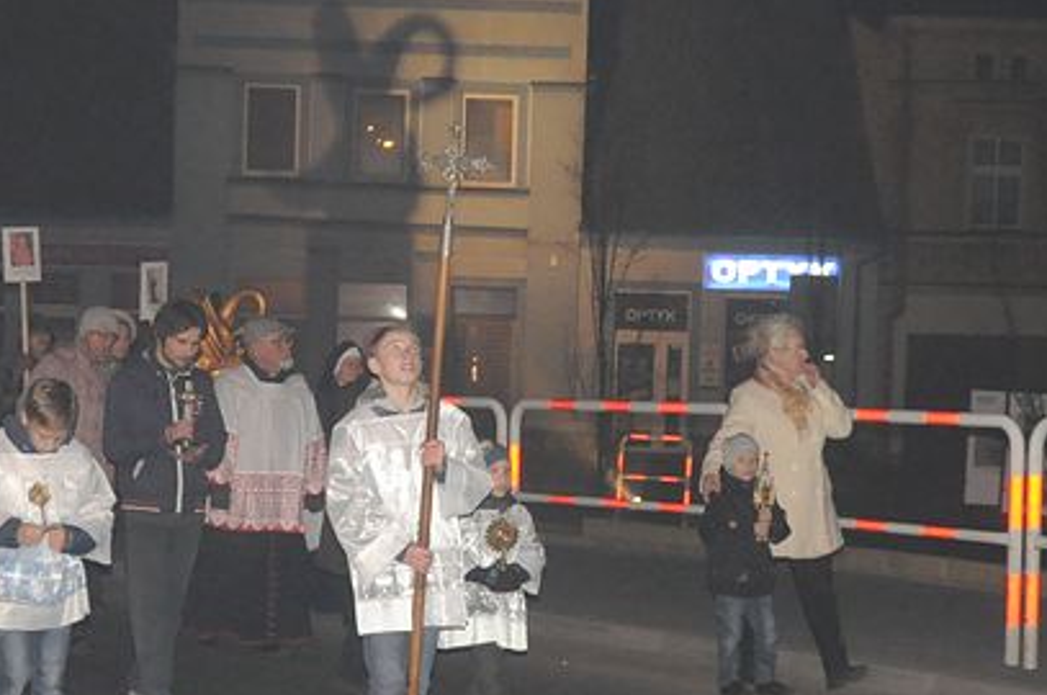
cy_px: 498
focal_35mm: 94
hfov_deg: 21.7
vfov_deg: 14.5
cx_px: 509
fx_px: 2729
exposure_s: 1/60
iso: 2000
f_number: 5
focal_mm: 30
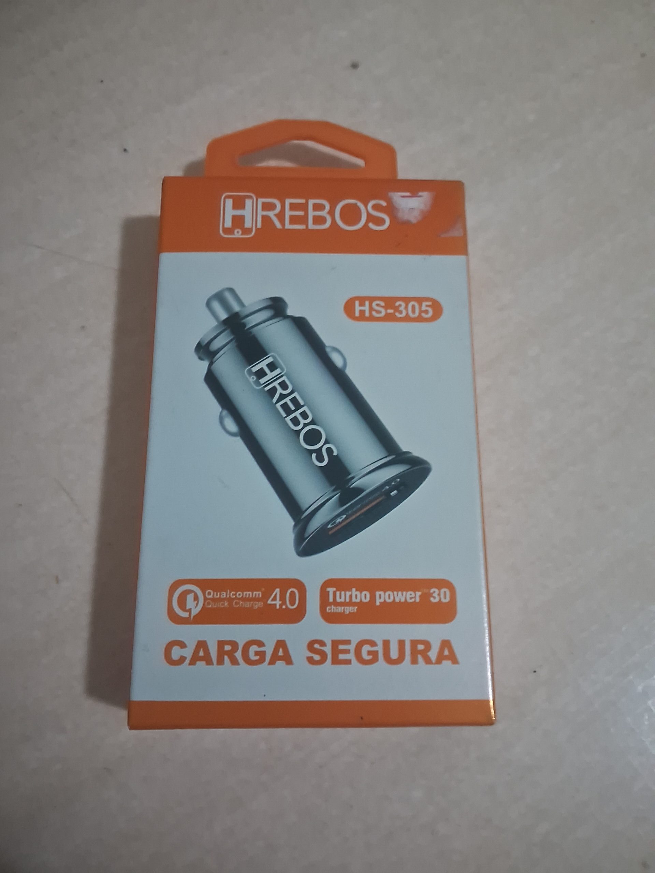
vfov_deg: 67.3
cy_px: 436
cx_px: 328
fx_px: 656
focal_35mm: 26
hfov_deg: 53.1
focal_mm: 3.98
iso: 1000
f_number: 1.8
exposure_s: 1/20
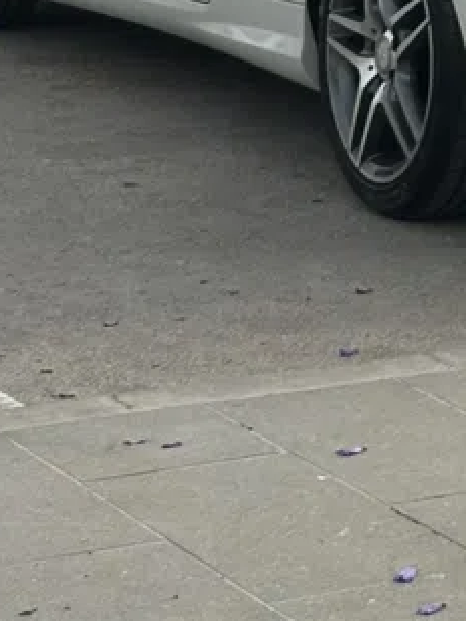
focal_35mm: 213
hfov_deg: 6.9
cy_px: -441
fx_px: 3823
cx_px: 668
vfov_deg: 8.9
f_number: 1.78
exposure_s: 1/1695
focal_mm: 6.86
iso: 64
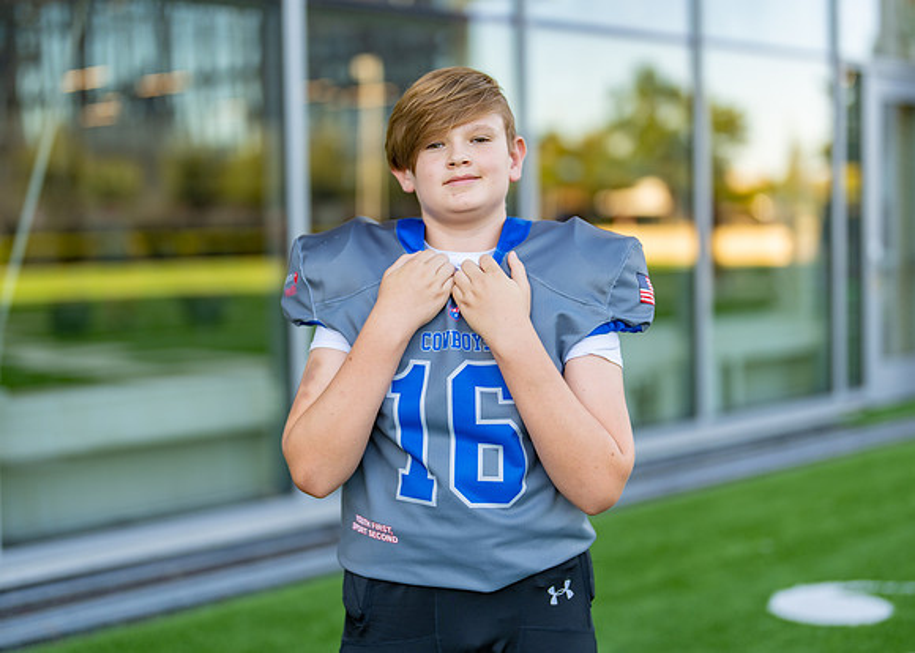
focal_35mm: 60
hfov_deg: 32.9
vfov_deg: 23.8
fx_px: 1548
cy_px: 299
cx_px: 467
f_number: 1.2
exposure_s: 1/640
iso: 100
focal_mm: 50
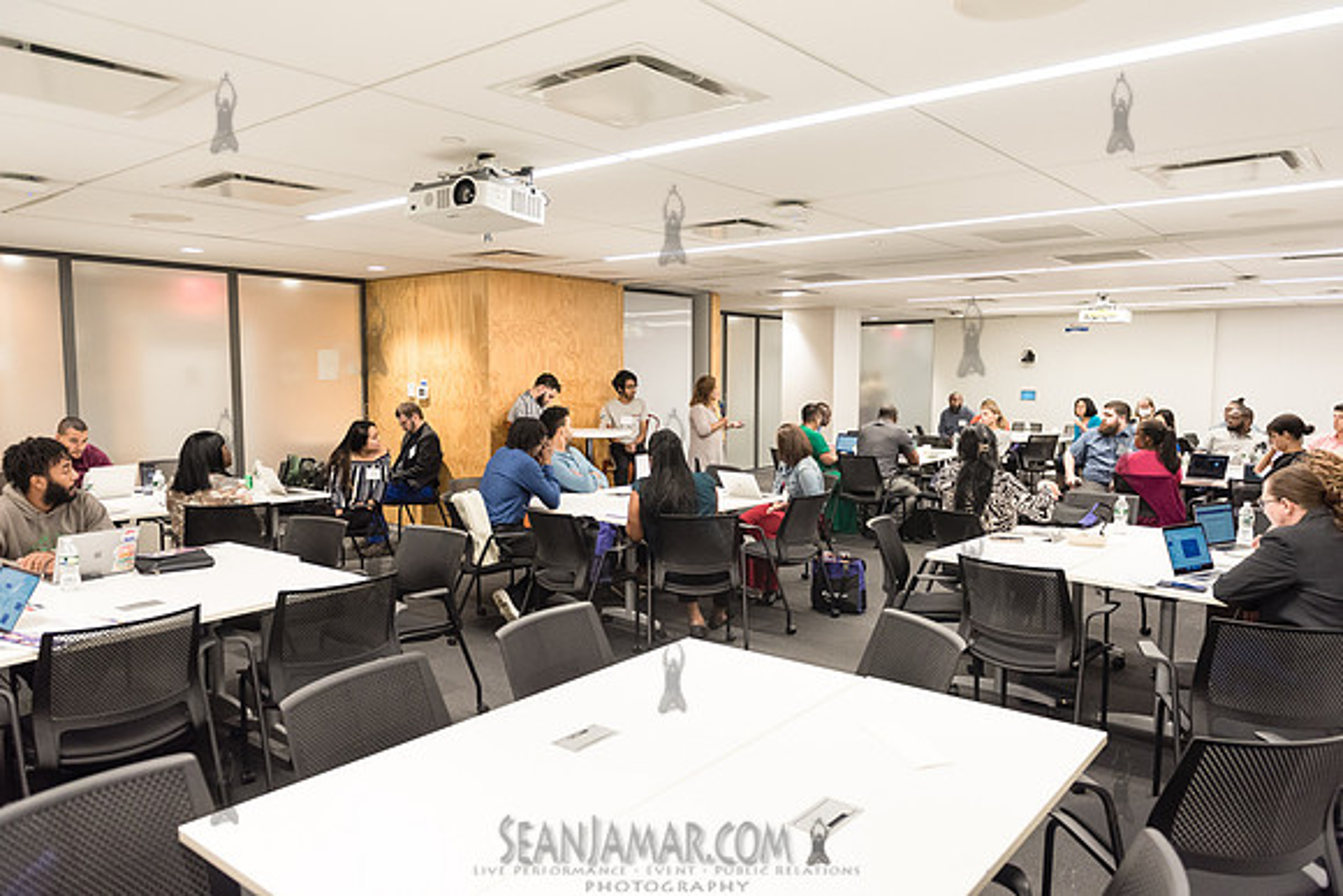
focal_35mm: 24
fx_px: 900
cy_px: 448
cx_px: 672
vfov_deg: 52.9
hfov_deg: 73.4
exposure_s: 1/250
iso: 2500
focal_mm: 24
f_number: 4
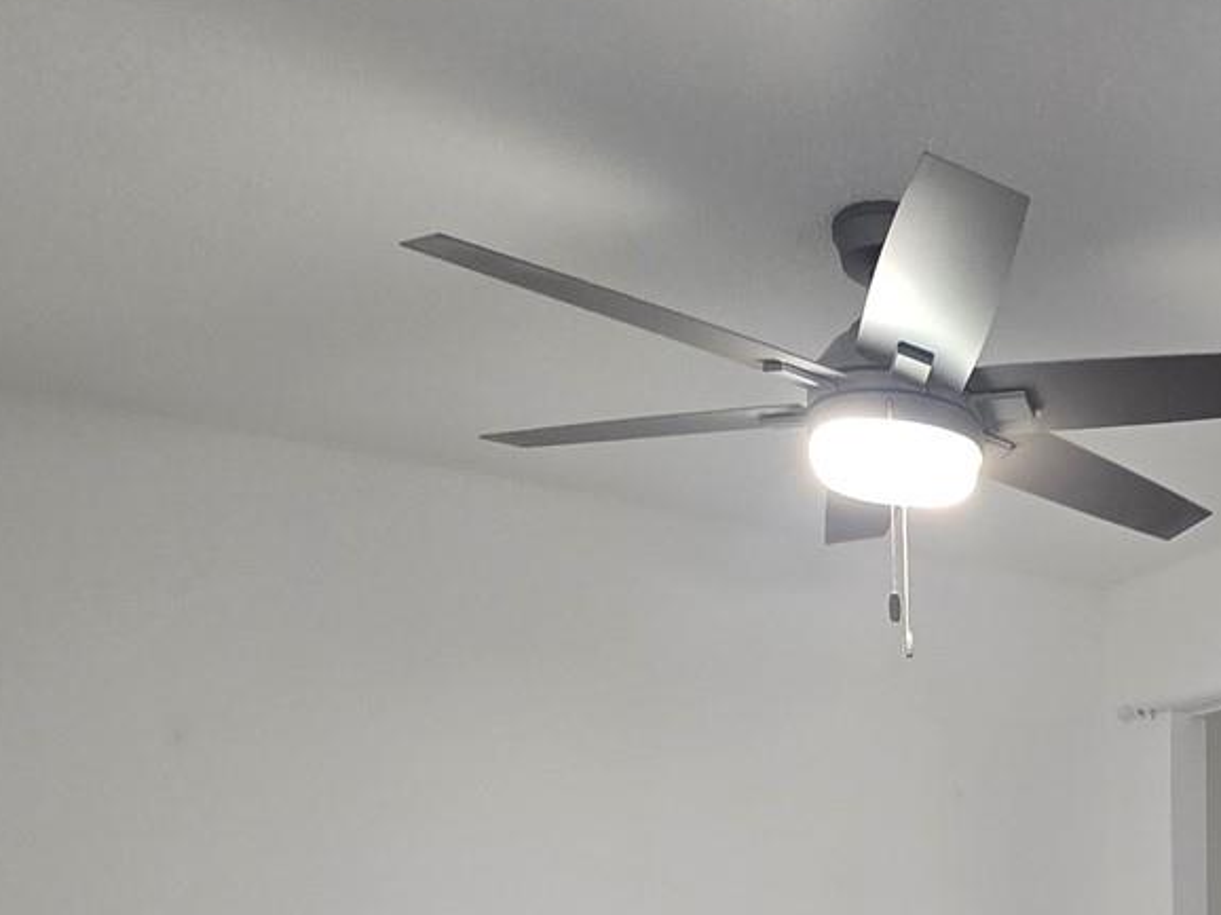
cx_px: 1168
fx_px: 1269
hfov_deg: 45.0
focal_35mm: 36
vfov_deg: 32.6
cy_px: 1101
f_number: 2.2
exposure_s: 1/60
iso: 125
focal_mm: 2.2
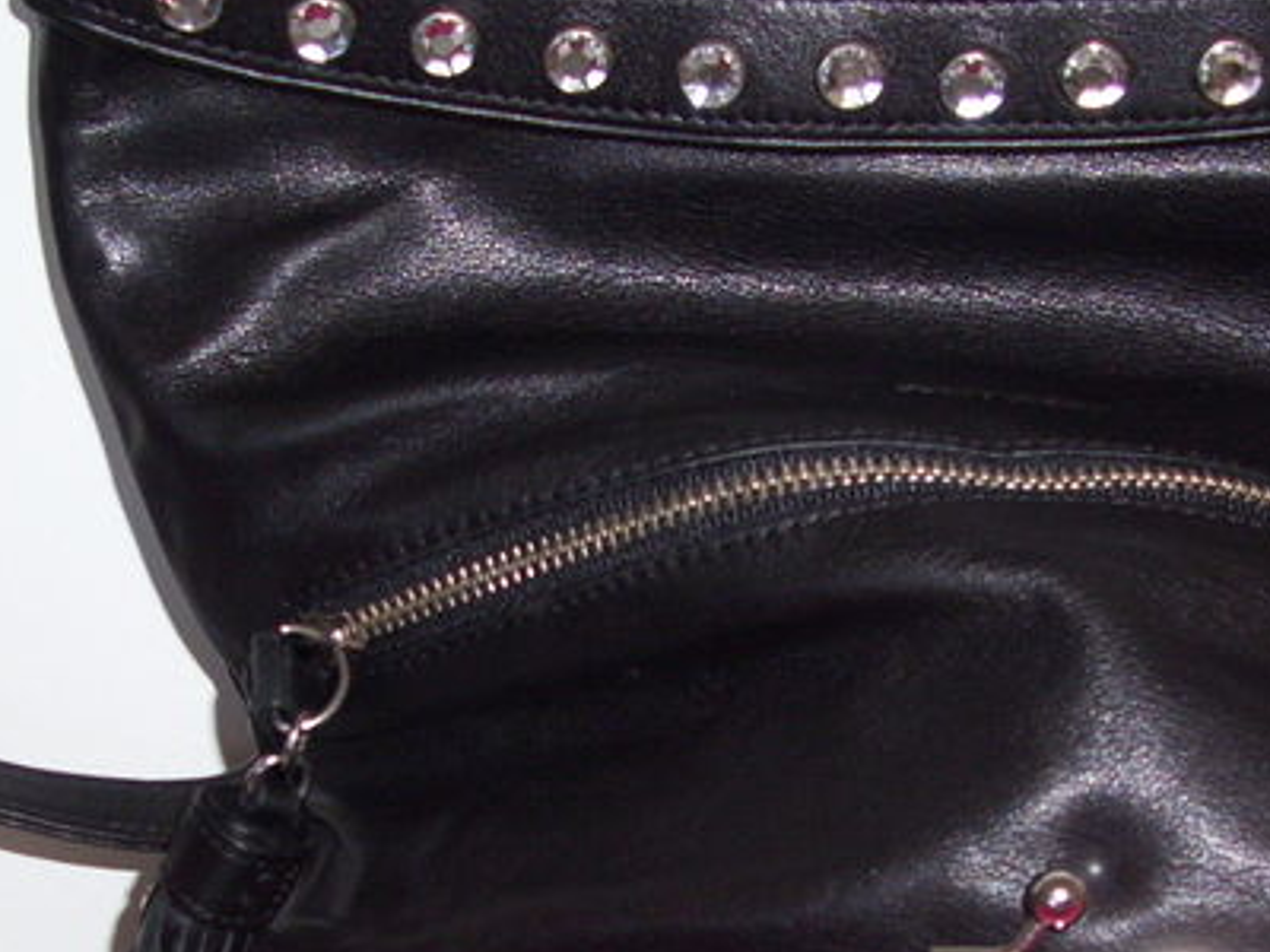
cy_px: 930
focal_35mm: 85
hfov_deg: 23.0
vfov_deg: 17.0
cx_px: 794
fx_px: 3119
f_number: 2.9
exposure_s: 1/40
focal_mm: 5.7
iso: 80
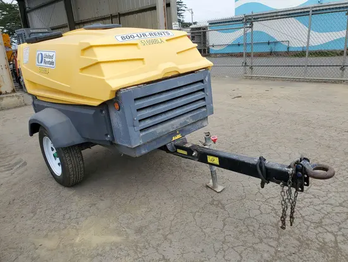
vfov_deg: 53.1
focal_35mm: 26
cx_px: 174
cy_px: 131
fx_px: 261
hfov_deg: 67.3
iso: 50
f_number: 2.4
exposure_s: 1/758
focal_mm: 4.3
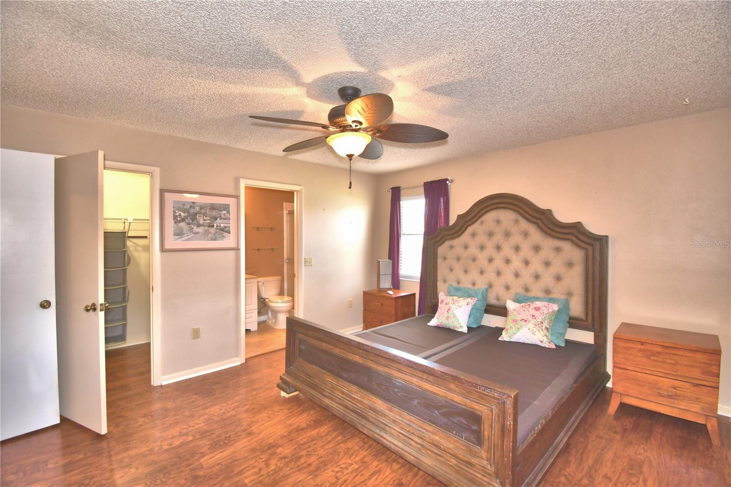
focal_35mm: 15
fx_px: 305
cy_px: 244
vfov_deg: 77.3
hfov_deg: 100.4
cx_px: 366
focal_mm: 10
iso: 220
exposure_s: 1/30
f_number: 4.5
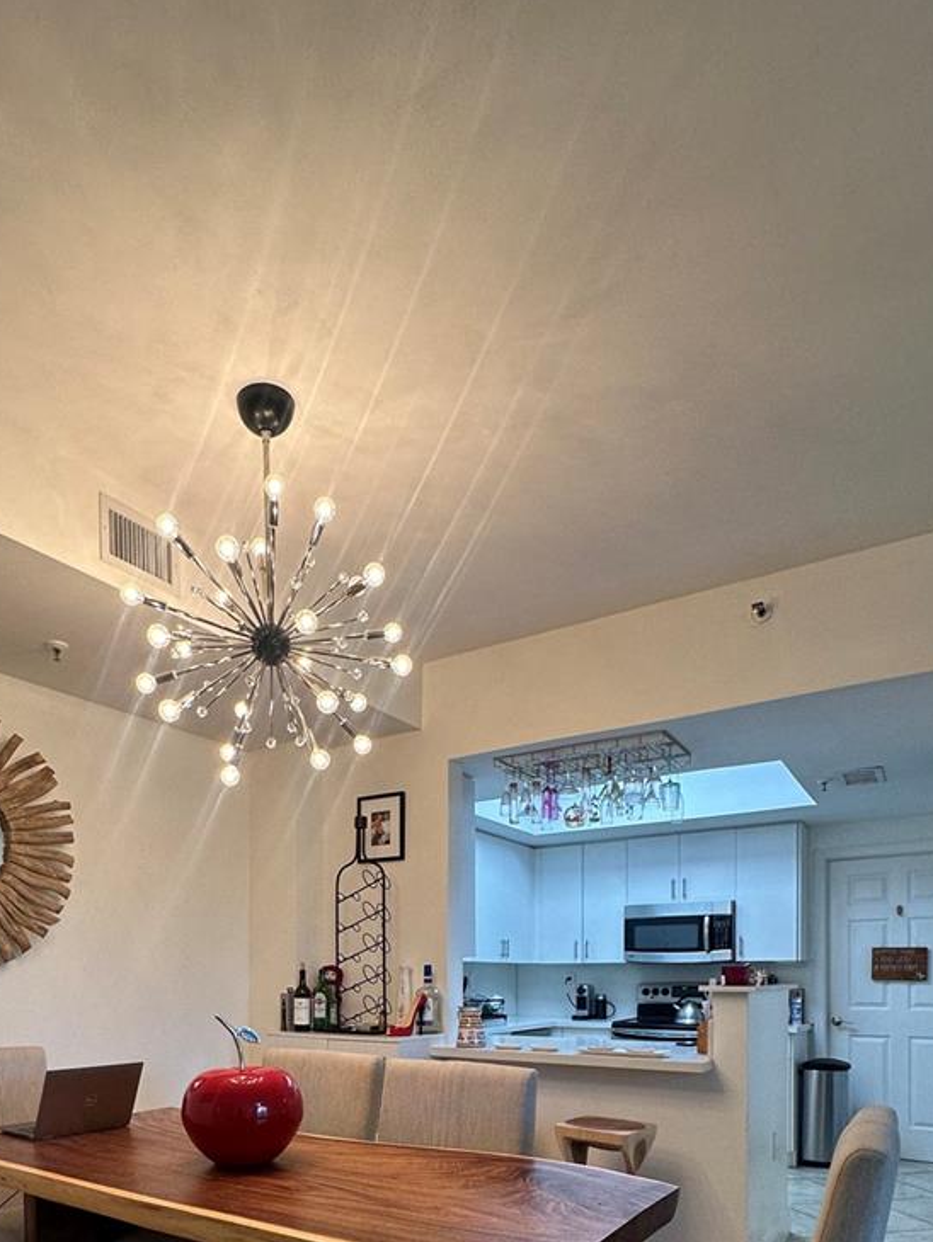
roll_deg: -2.7
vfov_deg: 67.3
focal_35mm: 23
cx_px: 386
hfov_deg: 58.6
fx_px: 826
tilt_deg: -0.4
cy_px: 985
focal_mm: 2.22
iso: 125
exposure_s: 1/120
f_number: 2.2
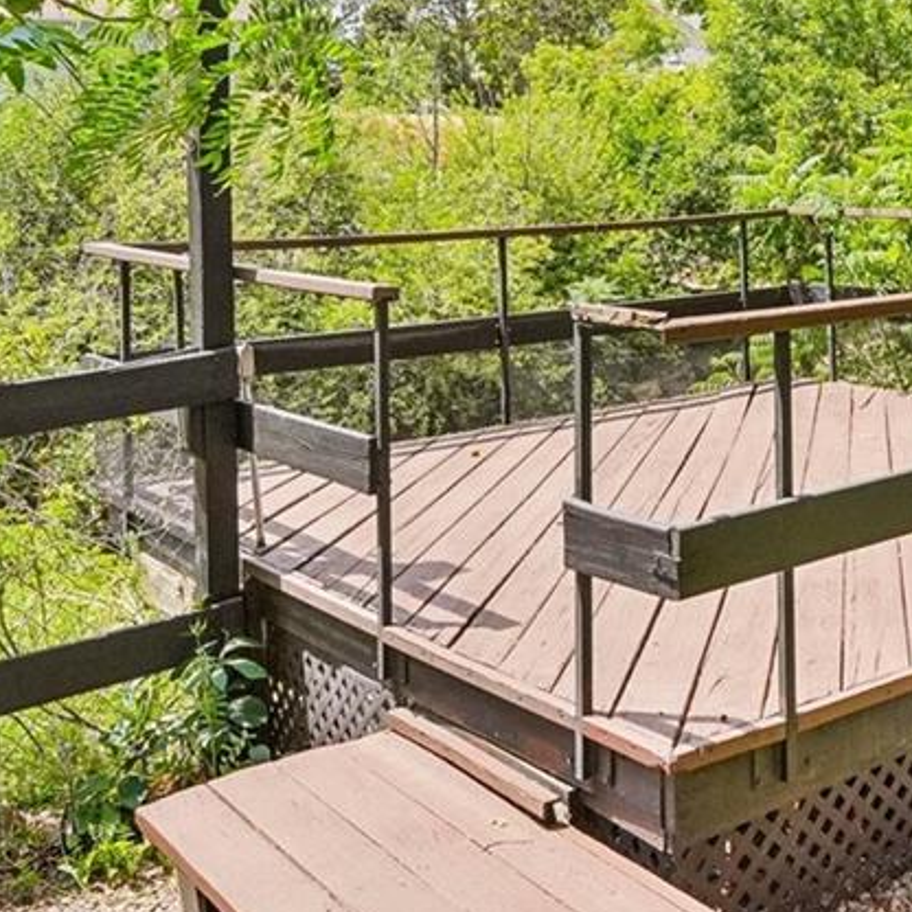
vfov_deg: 33.2
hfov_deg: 32.8
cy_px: 129
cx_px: 835
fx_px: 1461
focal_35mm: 49
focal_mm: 10
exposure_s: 1/500
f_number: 8
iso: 800
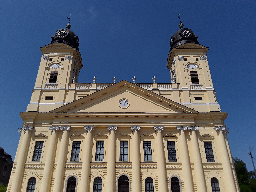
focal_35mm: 27
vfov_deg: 51.4
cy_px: 96
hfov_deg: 65.3
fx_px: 200
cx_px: 128
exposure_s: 1/5025
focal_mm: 2.91
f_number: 1.9
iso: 40
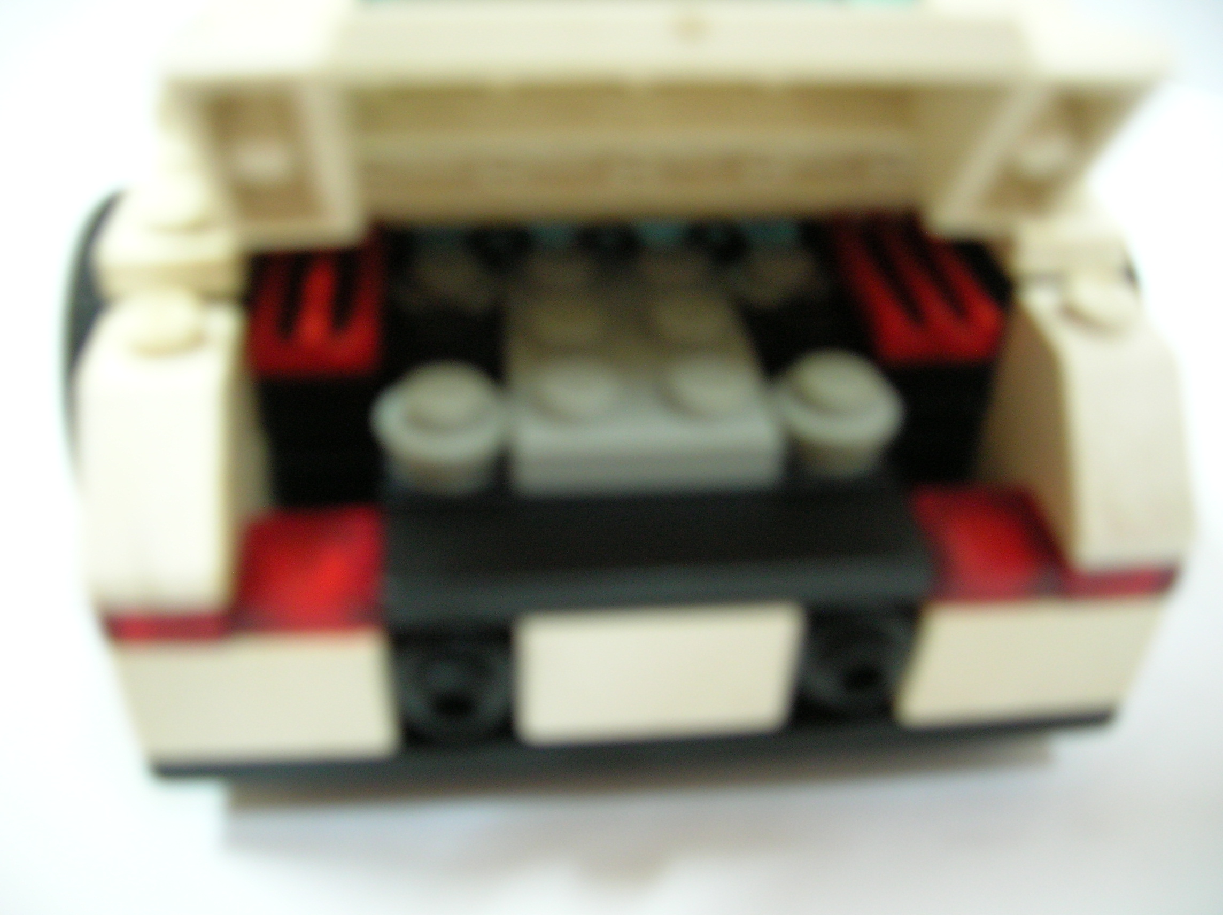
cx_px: 612
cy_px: 458
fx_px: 1200
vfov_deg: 41.7
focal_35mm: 34
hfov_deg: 54.0
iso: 100
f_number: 2.9
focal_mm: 5.7
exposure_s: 1/1.3
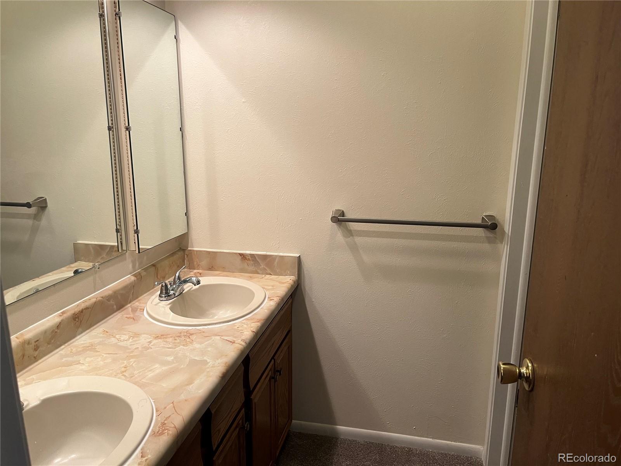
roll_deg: -0.2
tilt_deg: -12.0
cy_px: 233
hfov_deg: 67.3
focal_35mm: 26
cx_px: 310
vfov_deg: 53.1
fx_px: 466
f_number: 1.6
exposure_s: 1/60
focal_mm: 5.1
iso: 100
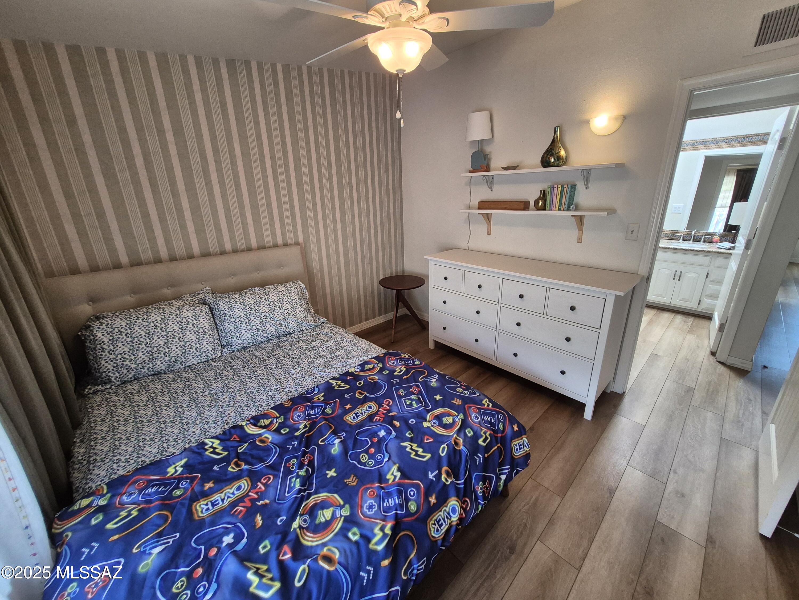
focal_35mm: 13
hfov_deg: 106.2
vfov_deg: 89.9
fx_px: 300
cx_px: 400
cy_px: 300
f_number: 2.2
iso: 160
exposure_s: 1/60
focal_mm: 1.74
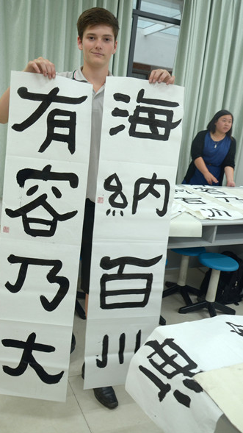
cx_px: 111
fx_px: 384
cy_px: 215
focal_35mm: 34
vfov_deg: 58.7
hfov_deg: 35.1
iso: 640
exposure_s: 1/30
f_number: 6.3
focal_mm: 21
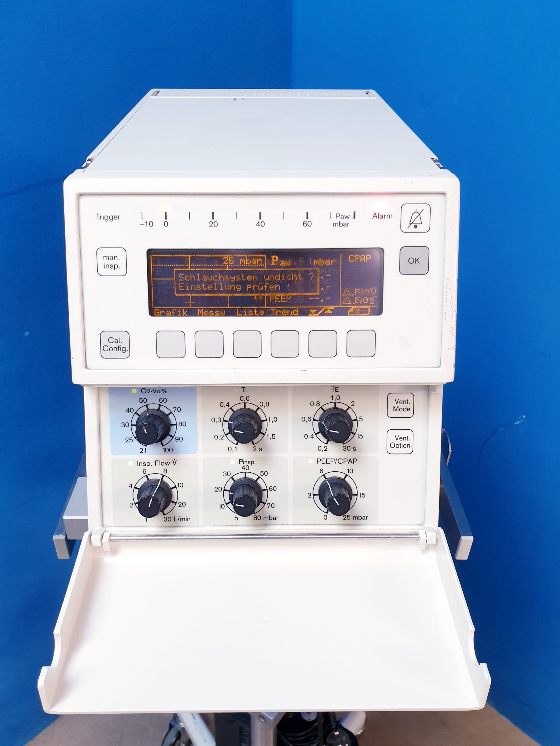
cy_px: 372
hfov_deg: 49.7
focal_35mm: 28
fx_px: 604
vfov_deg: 63.4
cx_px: 267
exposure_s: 1/50
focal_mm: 4.3
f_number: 2.4
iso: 160
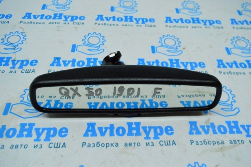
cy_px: 84
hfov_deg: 67.4
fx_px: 188
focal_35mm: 27
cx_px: 126
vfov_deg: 47.8
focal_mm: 18
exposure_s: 1/800
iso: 6400
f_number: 6.3
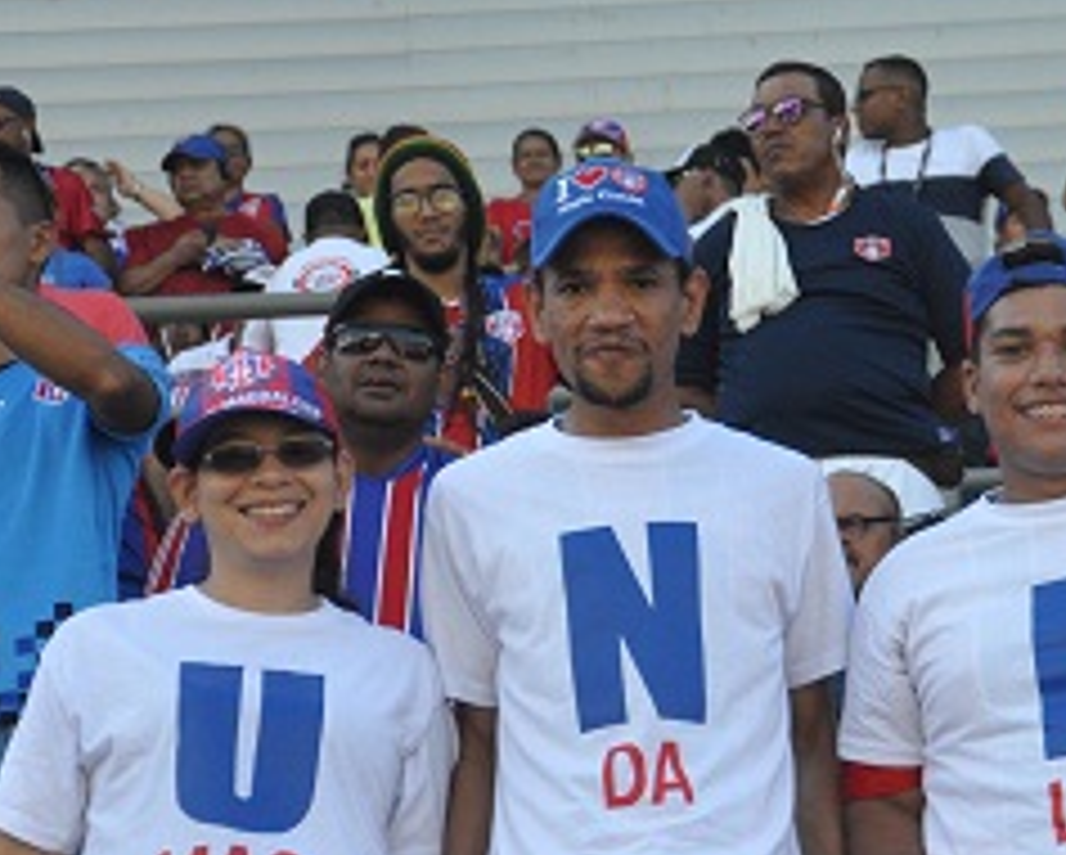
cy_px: 614
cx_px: 1138
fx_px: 7547
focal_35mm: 239
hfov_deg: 8.0
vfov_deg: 6.5
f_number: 5.3
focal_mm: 62
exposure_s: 1/1000
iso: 720
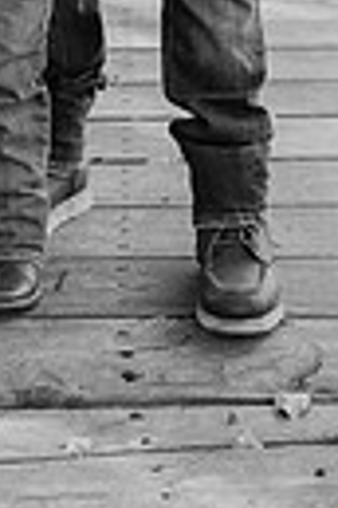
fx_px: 2253
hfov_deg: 8.6
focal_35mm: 160
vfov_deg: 12.0
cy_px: -343
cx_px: 51
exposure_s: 1/640
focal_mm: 46
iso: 500
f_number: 2.8
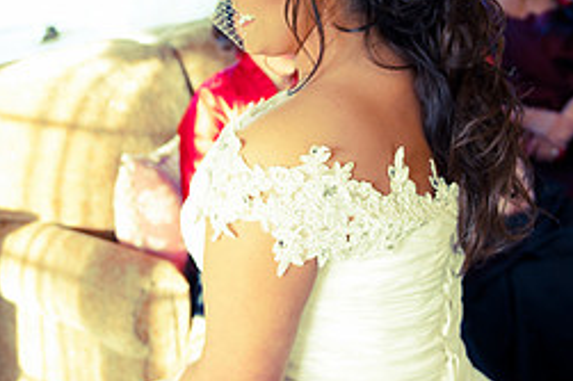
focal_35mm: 74
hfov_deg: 27.4
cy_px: 62
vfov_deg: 18.2
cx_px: 308
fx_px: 1177
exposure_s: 1/125
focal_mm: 32
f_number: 2.8
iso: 200
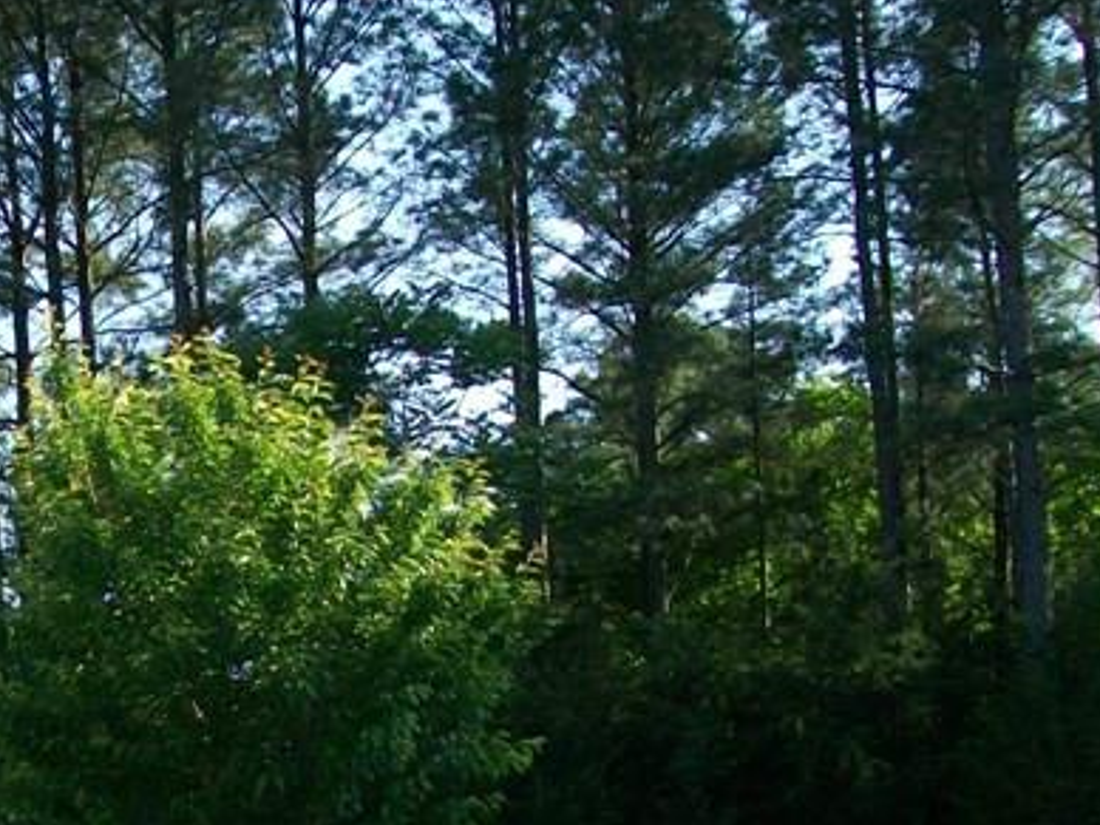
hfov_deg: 19.7
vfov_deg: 15.3
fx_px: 3019
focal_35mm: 95
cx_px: -147
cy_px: 785
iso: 64
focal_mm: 6
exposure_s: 1/400
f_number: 2.7
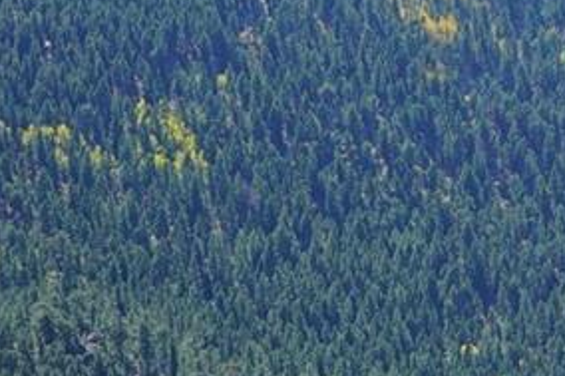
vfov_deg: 7.2
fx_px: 2917
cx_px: 1542
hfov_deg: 9.3
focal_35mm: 186
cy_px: 585
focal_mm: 33
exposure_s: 1/125
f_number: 8
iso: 100
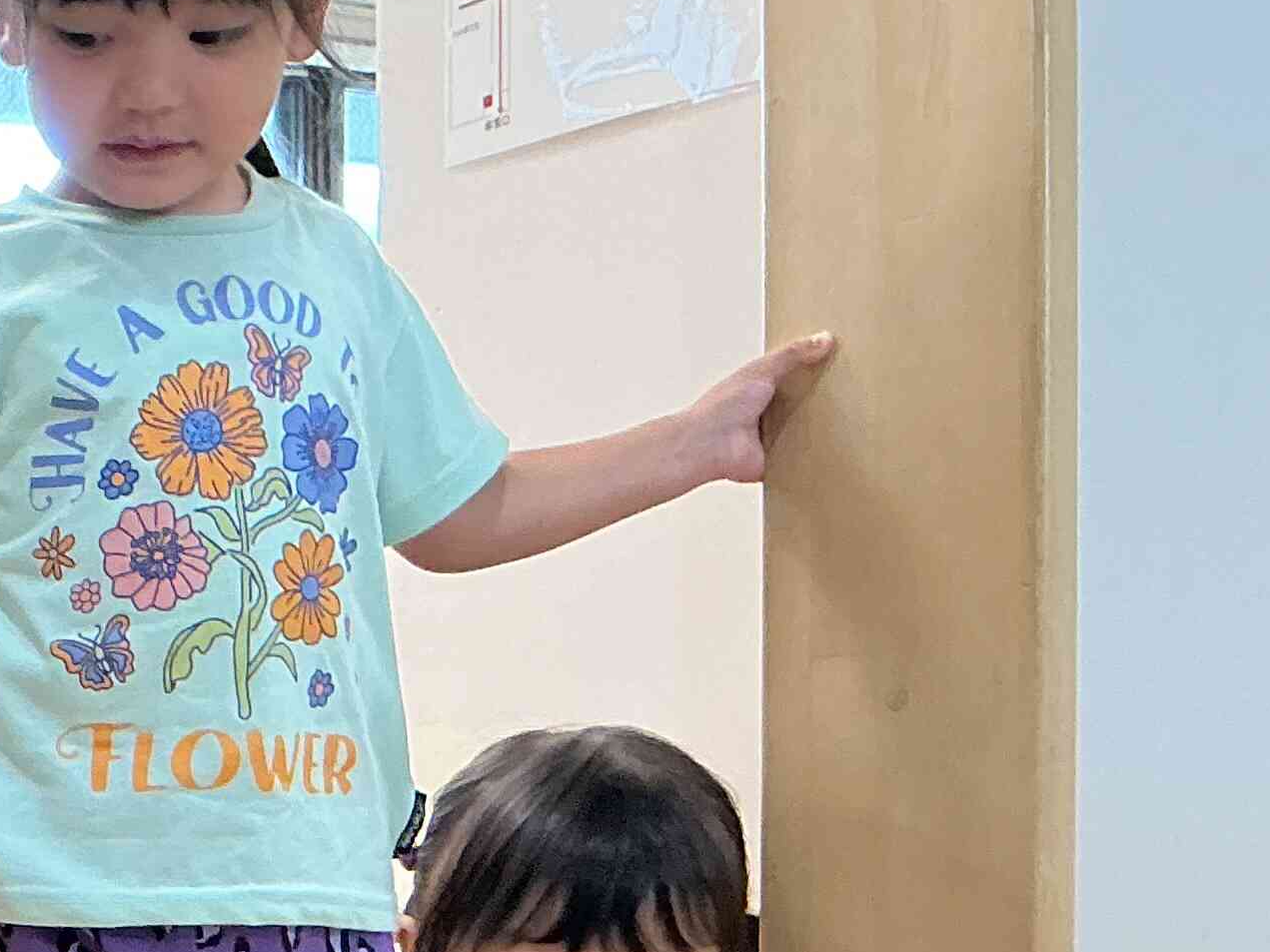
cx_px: -668
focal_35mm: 92
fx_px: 3375
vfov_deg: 15.4
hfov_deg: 18.7
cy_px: 1191
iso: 64
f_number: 1.8
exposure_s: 1/60
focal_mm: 3
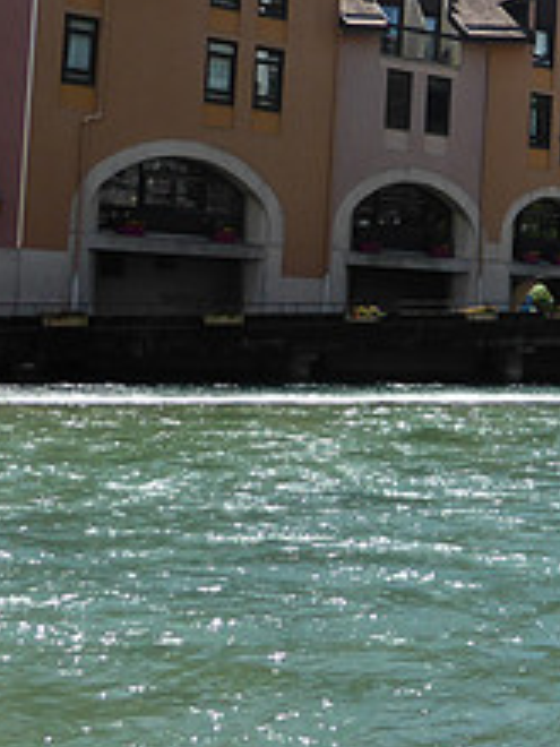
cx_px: 720
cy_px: 243
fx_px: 1424
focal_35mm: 66
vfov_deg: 29.2
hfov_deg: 20.4
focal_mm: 4.3
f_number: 3.3
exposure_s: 1/1000
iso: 100
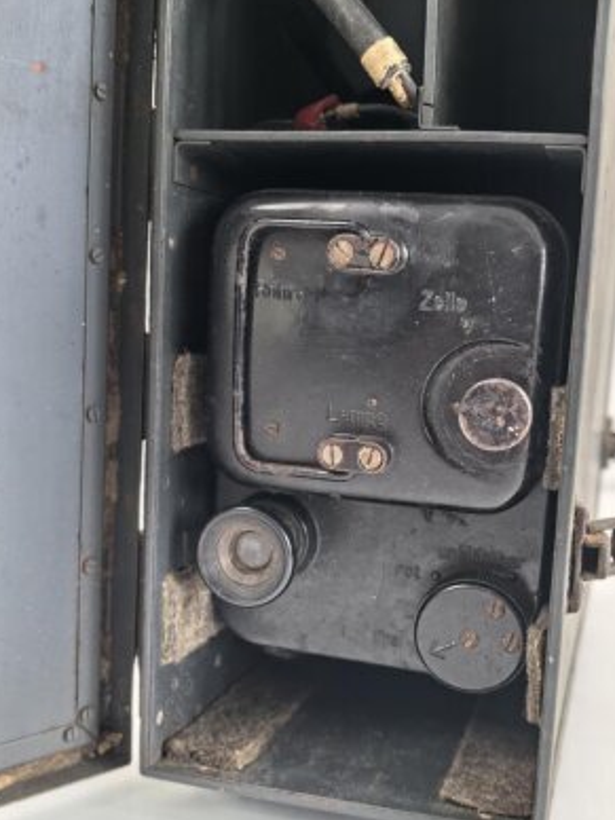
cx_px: 336
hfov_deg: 34.3
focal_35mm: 42
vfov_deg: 44.7
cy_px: 452
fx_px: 995
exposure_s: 1/1014
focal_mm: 8.5
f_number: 2
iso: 800
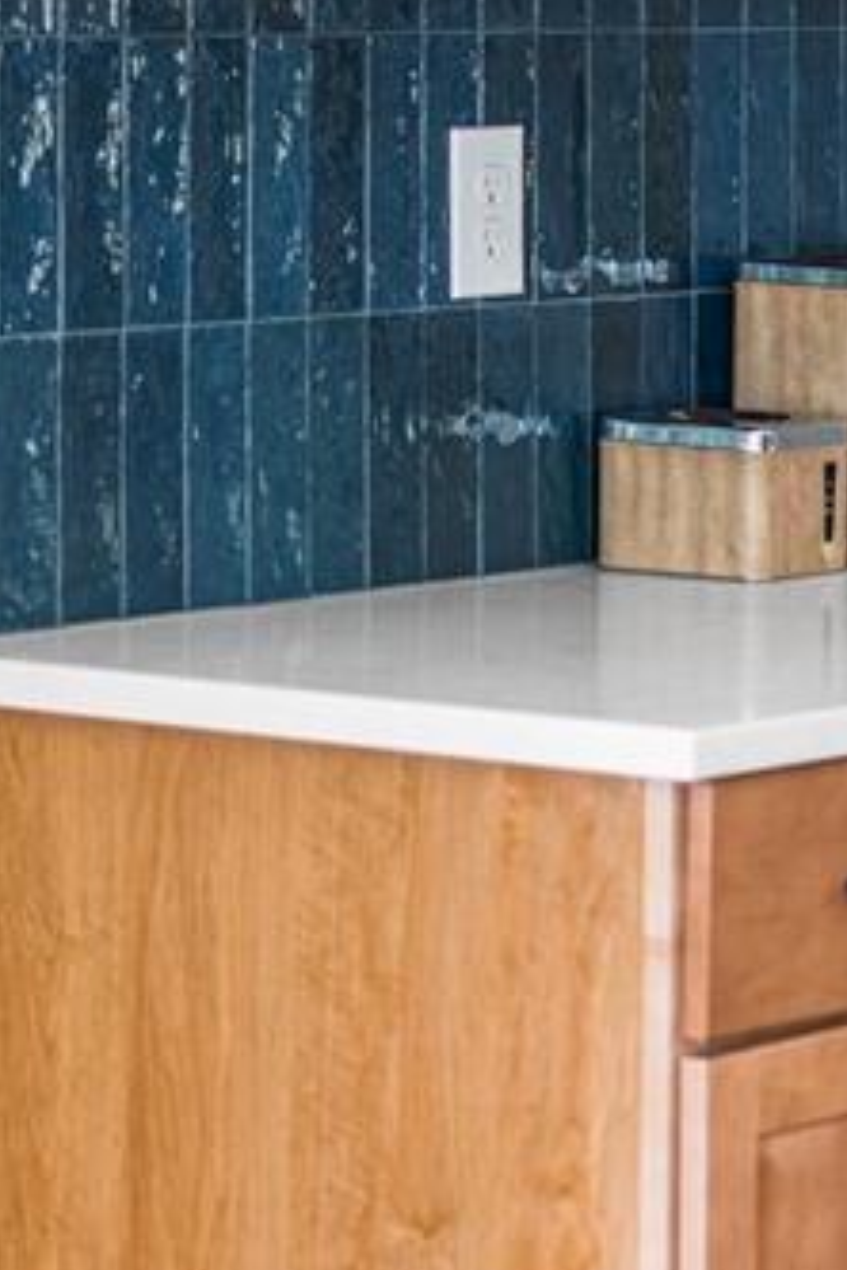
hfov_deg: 7.6
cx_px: 1064
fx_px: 6352
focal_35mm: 180
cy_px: 202
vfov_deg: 11.4
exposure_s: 1/40
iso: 640
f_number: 1.8
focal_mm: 50
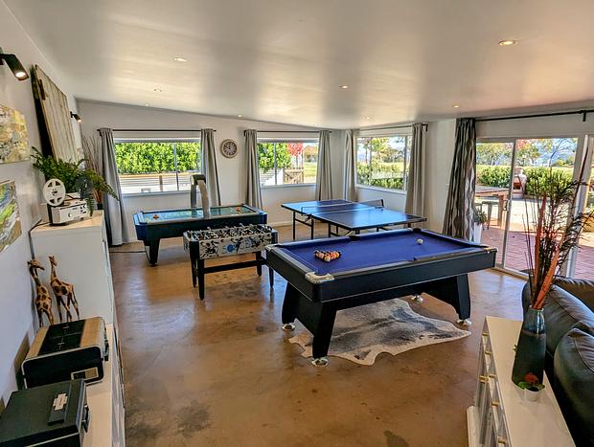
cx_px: 297
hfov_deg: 94.4
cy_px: 224
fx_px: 275
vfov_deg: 78.3
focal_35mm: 16
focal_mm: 2.35
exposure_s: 1/532
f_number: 2.2
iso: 51
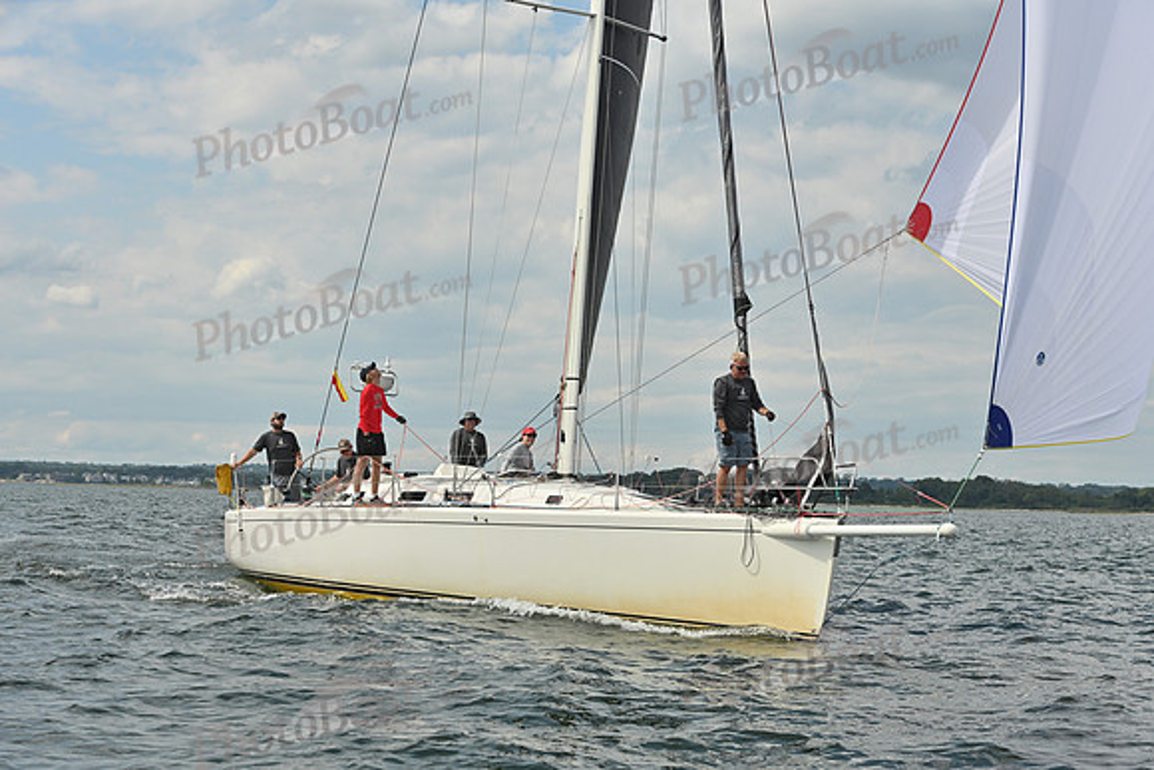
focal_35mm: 70
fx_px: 2244
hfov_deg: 28.8
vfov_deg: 19.5
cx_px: 577
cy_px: 385
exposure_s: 1/1600
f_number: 8
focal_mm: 70
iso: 320
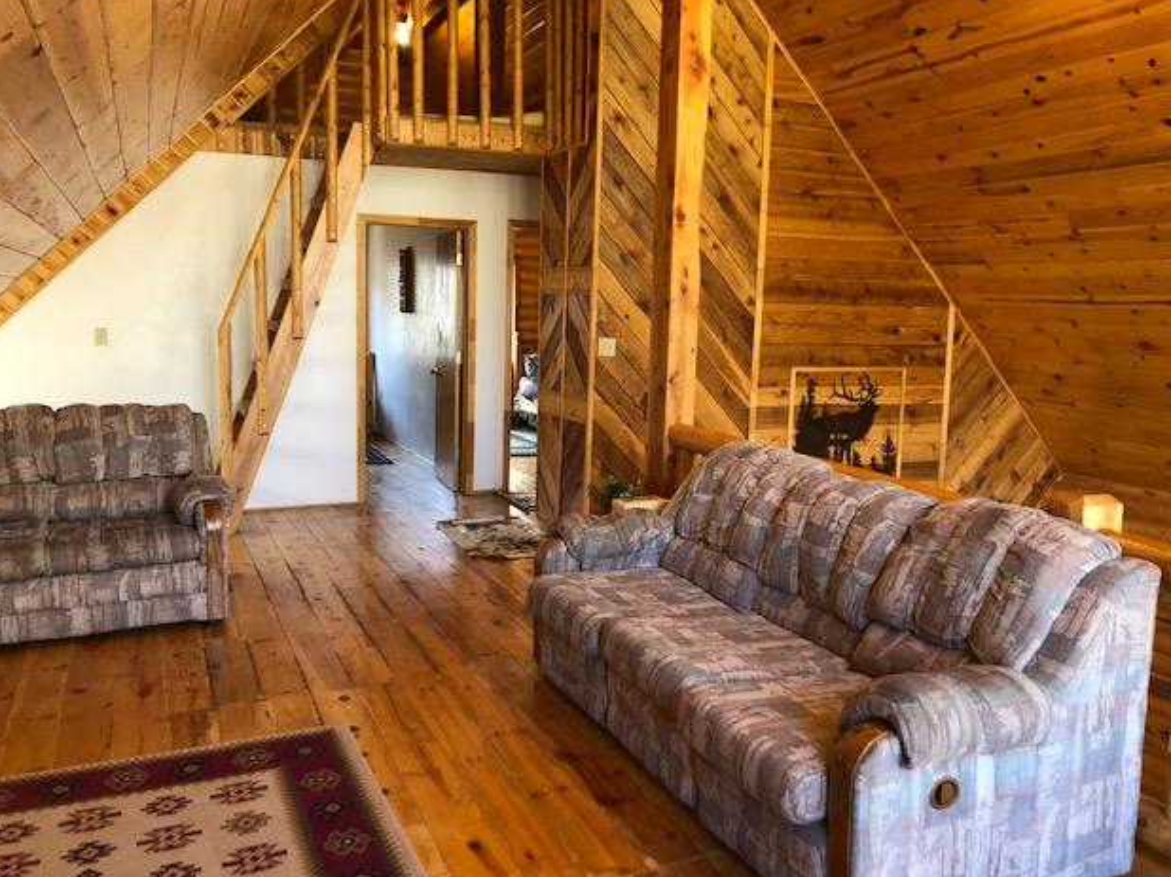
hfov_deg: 61.7
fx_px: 981
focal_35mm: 29
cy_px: 438
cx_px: 599
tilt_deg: -7.4
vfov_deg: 48.2
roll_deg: -2.2
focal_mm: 3.99
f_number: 1.8
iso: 40
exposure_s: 1/20
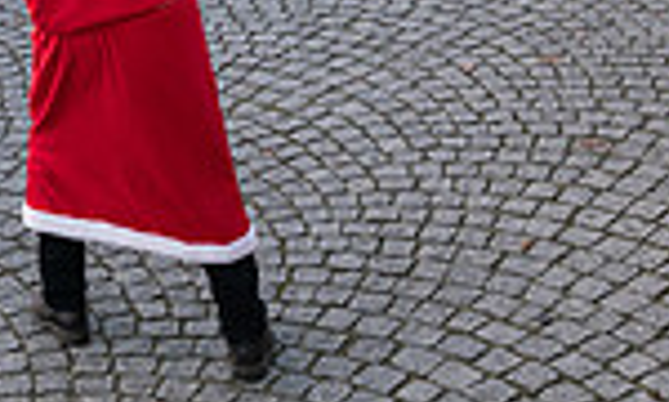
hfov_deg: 21.7
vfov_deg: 12.1
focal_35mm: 96
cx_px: 160
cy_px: -330
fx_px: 1731
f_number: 4
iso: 1600
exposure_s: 1/800
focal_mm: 22
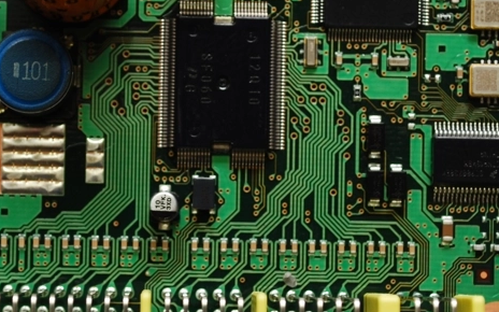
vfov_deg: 9.8
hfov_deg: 15.7
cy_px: 205
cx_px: 180
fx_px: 1809
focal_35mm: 133
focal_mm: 40
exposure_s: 1/30
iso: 200
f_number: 5.3
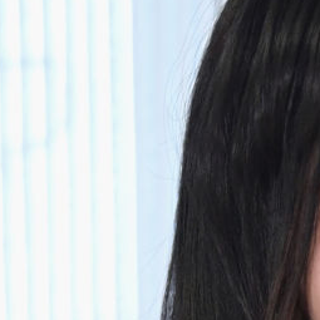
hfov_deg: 4.4
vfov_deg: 4.1
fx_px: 4142
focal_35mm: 396
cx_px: 479
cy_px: 1295
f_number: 2.1
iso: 800
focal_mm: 44
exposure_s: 1/100
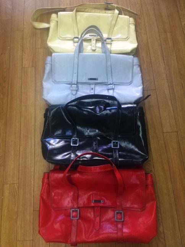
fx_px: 207
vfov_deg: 61.7
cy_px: 124
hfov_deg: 48.2
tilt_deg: -72.6
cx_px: 92
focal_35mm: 29
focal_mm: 4.15
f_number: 2.2
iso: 32
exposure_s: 1/30
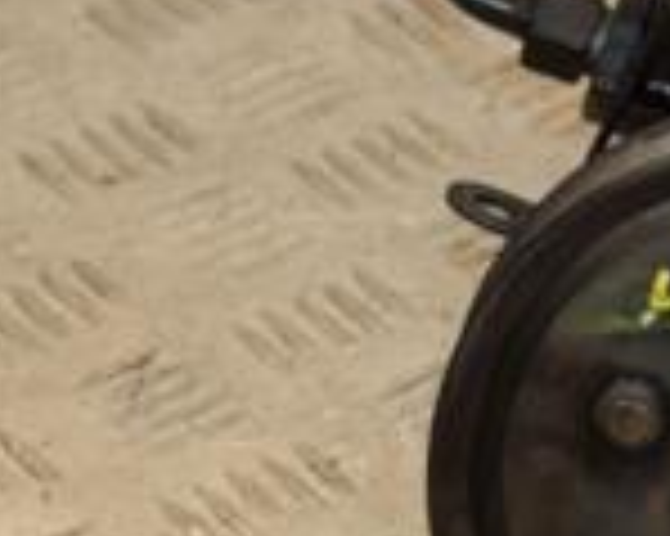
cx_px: 701
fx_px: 5051
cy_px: 189
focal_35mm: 255
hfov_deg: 7.5
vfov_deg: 6.1
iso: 800
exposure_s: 1/200
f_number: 6.3
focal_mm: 45
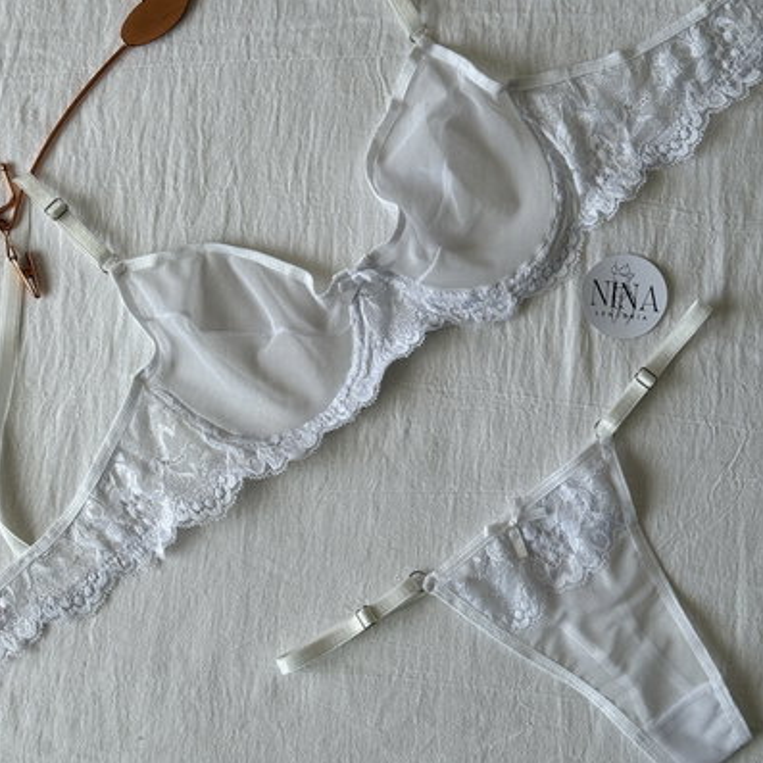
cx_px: 381
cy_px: 387
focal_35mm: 57
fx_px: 1421
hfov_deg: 30.0
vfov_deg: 30.0
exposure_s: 1/121
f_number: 1.78
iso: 100
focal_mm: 6.76
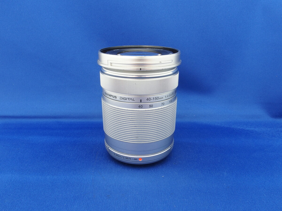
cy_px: 106
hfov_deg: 63.4
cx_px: 141
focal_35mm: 28
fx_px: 228
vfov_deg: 49.7
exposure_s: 1.6
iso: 100
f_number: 8
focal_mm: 6
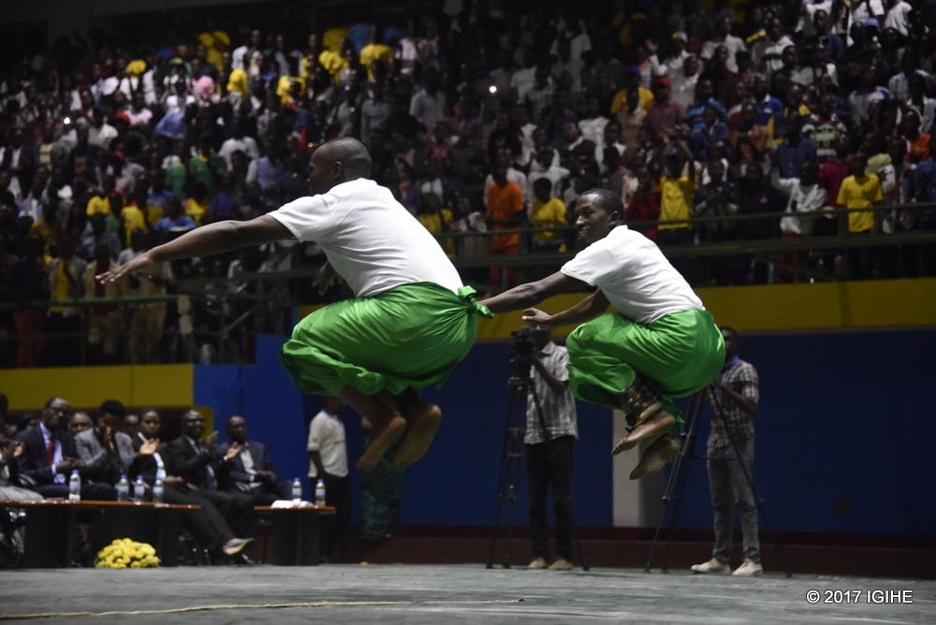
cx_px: 468
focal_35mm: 105
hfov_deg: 19.4
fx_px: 2731
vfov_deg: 13.1
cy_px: 312
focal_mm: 105
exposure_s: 1/400
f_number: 5.3
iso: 5000
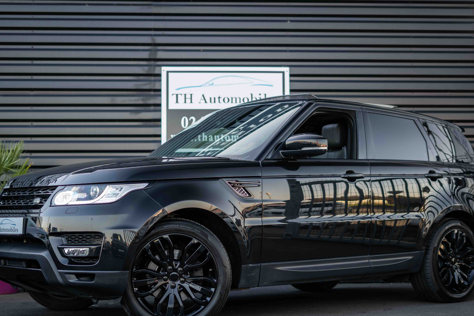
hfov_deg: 33.4
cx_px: 239
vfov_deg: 22.6
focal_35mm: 60
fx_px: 790
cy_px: 189
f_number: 2
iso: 100
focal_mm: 50
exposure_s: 1/160
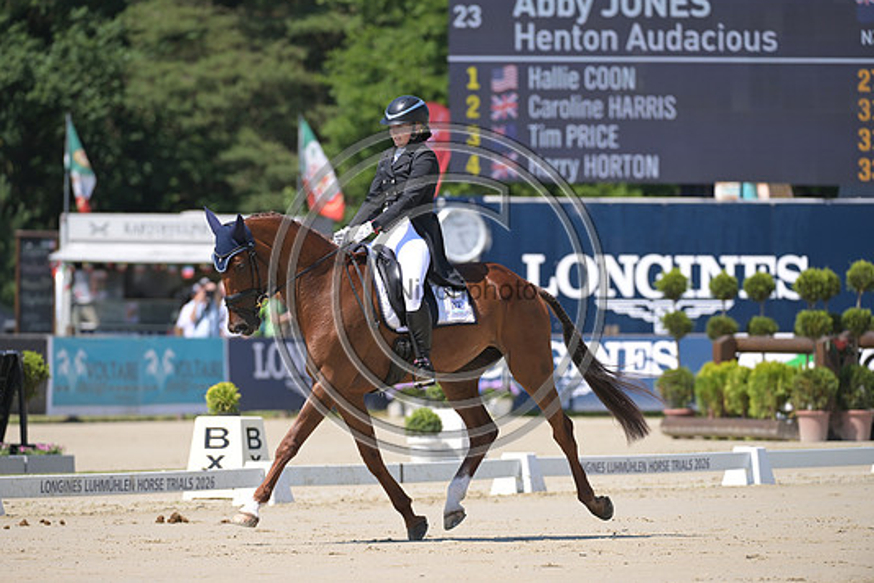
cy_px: 268
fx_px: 7914
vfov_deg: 4.2
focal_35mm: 326
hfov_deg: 6.3
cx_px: 419
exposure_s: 1/1250
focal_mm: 300
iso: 280
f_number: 5
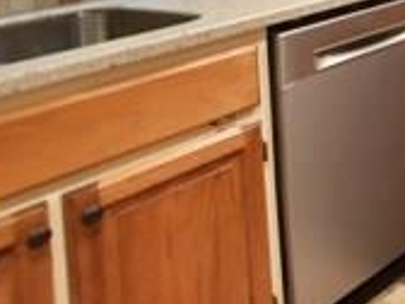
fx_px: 643
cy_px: -134
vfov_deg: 22.5
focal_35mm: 55
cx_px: 738
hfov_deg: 21.6
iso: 640
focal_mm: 10
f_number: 5
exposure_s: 1/15
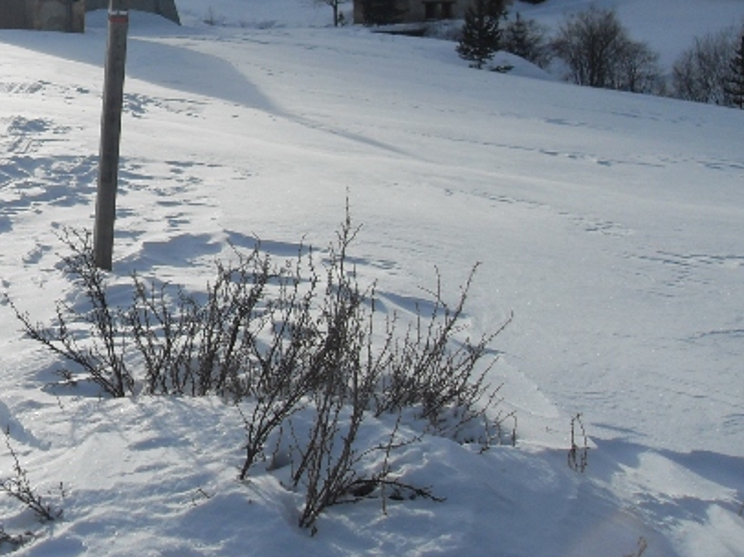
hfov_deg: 27.3
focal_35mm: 69
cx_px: 101
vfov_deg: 20.9
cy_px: 77
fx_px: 1482
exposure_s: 1/500
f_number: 7
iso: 80
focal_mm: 6.3
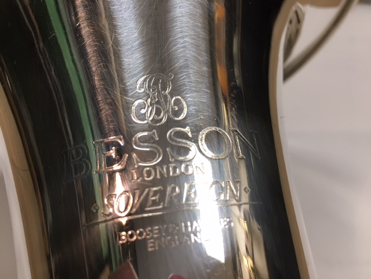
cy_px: 140
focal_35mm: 29
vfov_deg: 48.2
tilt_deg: -45.5
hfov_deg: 61.7
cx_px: 186
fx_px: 311
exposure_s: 1/33
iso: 50
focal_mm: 4.15
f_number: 2.2
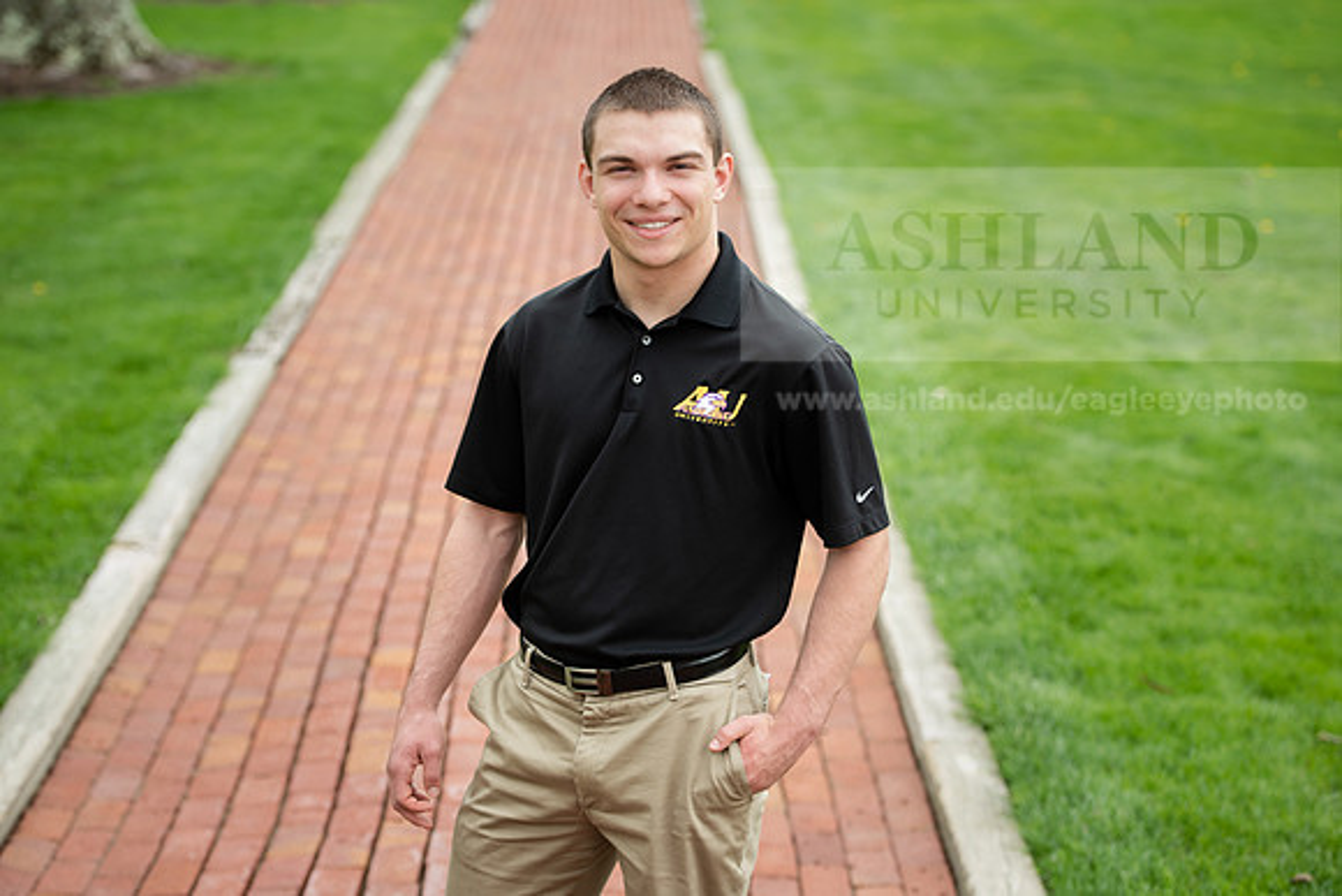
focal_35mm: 90
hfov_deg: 22.6
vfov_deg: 15.2
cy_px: 448
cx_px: 671
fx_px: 3356
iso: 64
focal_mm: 90
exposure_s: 1/200
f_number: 4
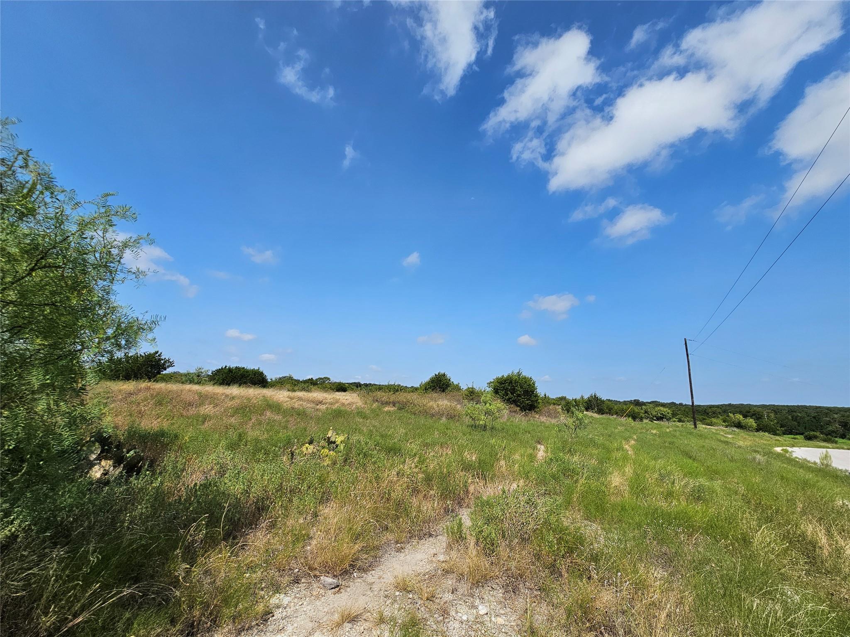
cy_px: 318
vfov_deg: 89.9
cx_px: 425
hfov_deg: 106.2
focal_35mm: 13
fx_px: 319
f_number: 2.2
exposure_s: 1/3521
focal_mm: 2.2
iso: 50
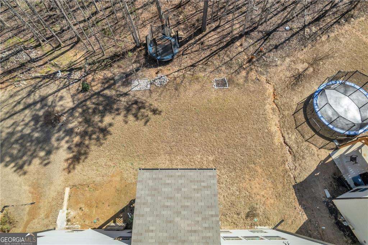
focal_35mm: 22
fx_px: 225
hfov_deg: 78.6
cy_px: 122
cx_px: 184
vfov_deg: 57.1
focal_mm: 8.38
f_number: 2.8
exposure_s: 1/120
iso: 120
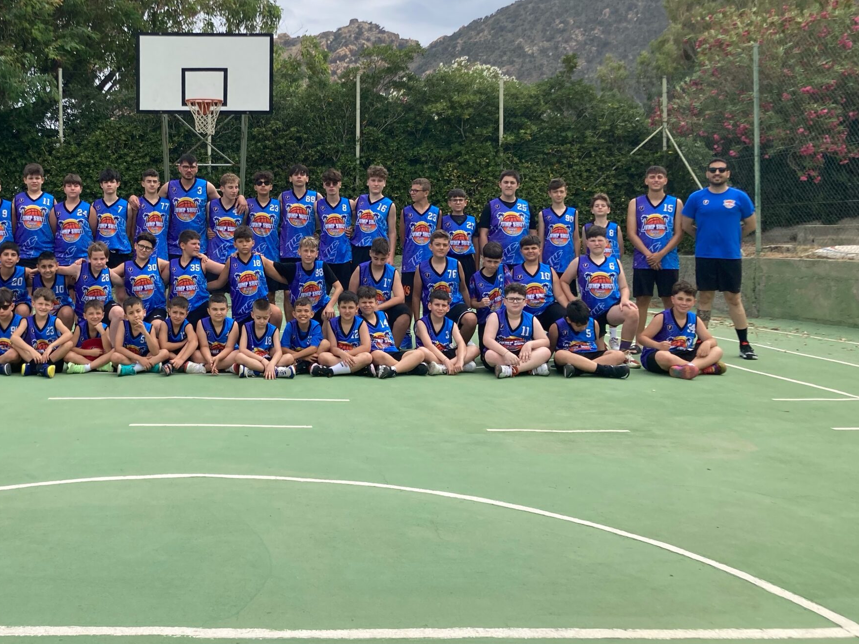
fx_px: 1017
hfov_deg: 44.6
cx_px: 239
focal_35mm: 41
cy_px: 236
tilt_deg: +2.2
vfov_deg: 34.9
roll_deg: -1.2
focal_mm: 3.99
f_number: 1.8
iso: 20
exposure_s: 1/2114
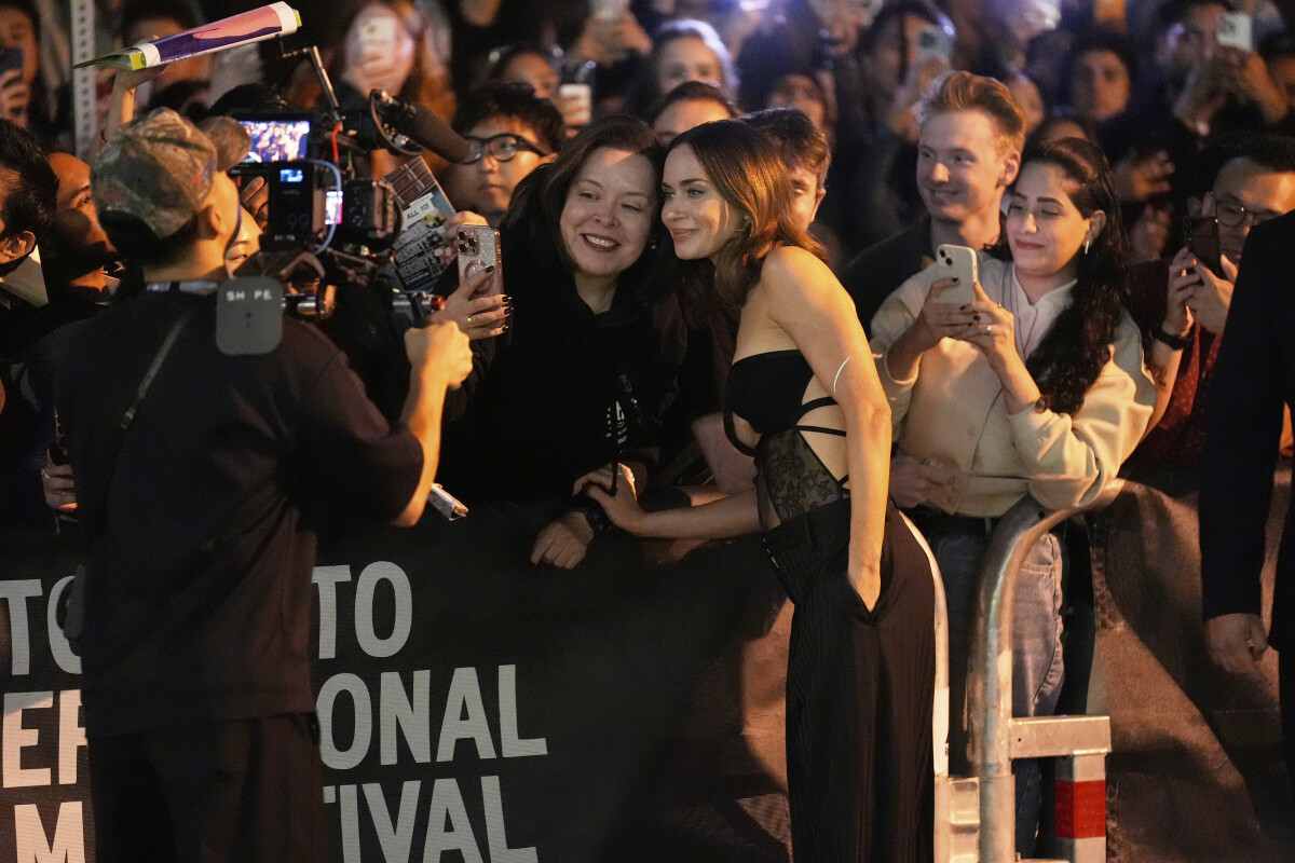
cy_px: 432
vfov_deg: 7.3
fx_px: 6798
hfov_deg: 10.9
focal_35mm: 189
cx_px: 648
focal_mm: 189
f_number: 2.8
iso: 8000
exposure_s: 1/100
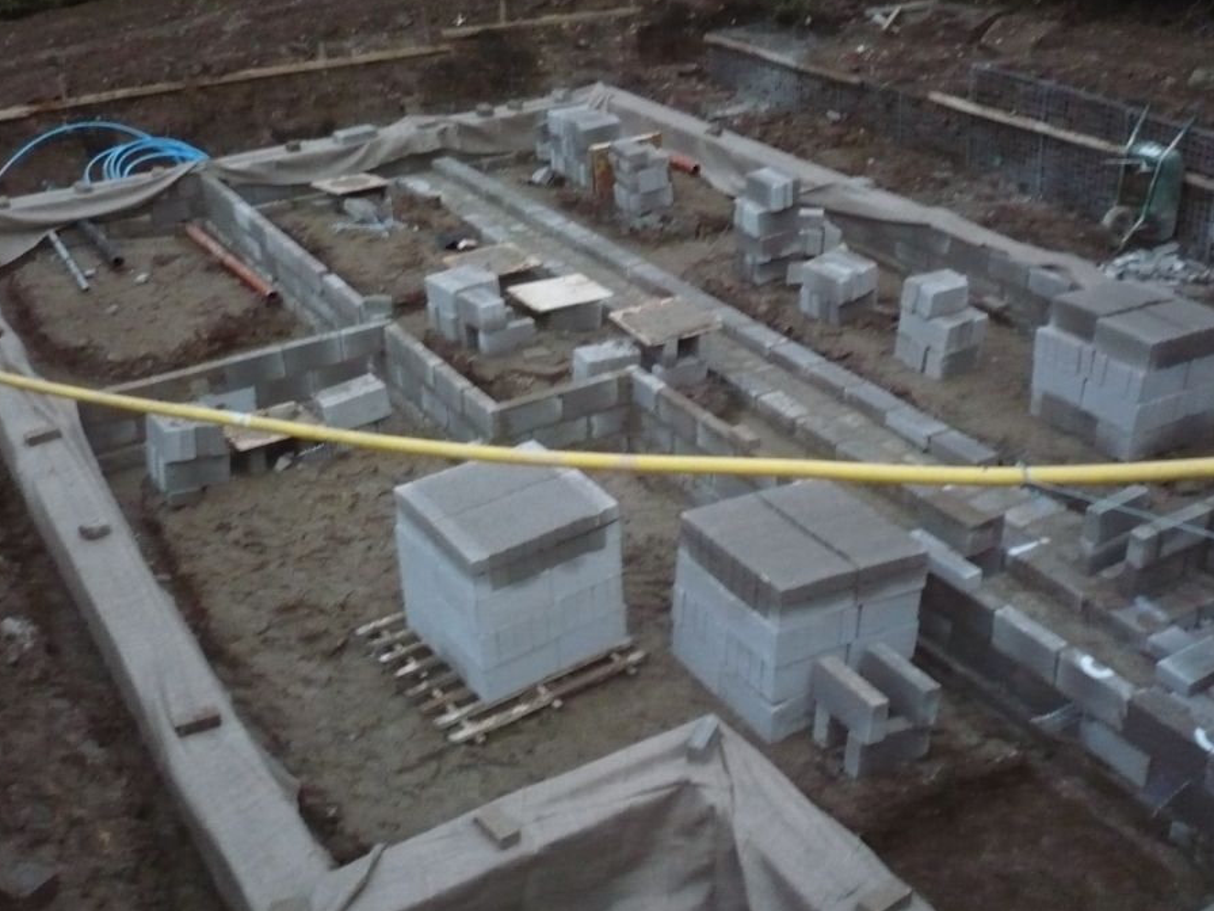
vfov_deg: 35.9
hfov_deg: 46.8
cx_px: 598
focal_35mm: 40
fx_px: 1403
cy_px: 394
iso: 640
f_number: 2.8
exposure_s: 1/30
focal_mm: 5.8
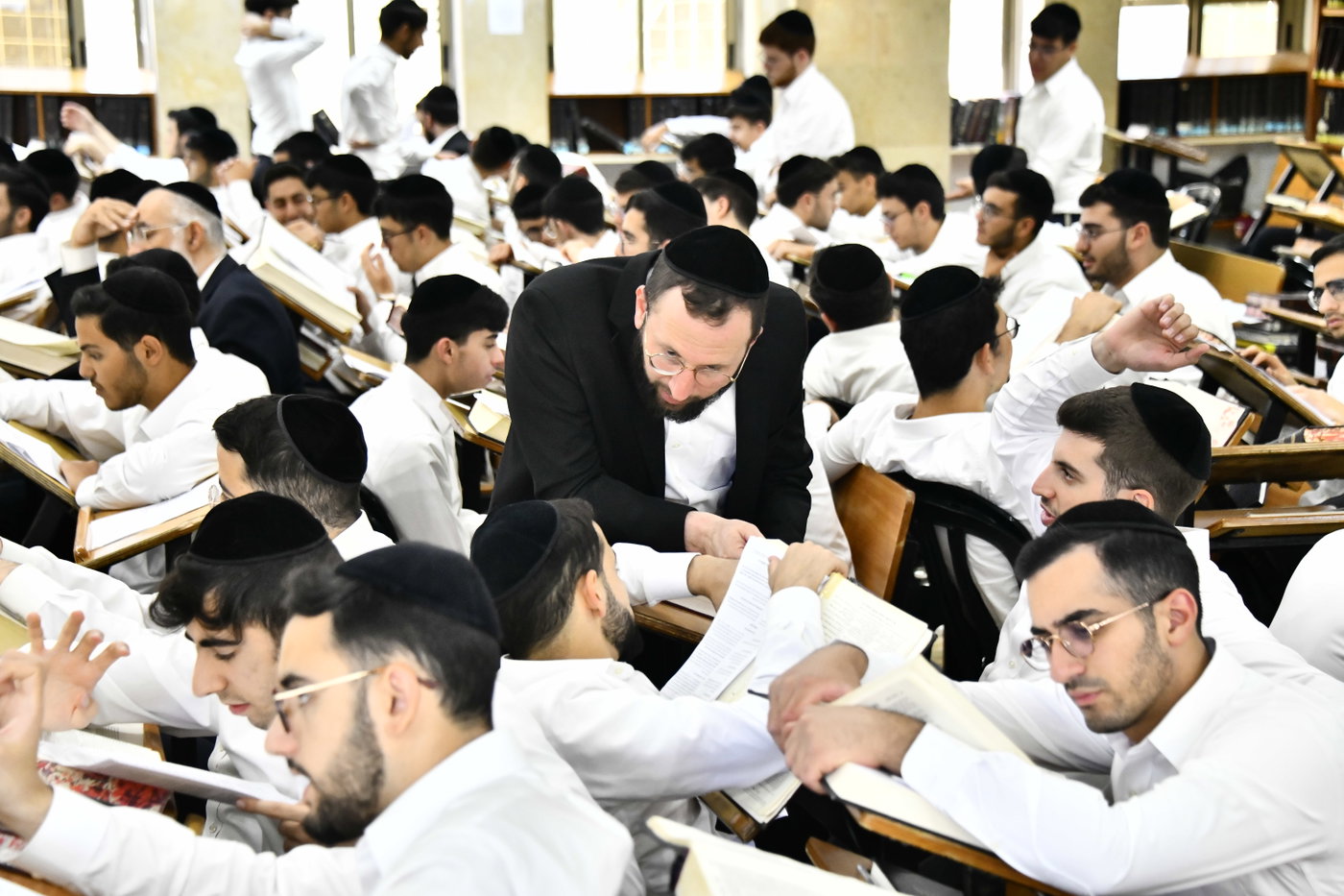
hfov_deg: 24.8
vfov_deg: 16.6
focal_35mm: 82
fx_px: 3061
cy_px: 448
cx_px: 672
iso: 4000
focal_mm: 82
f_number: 5.6
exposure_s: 1/200
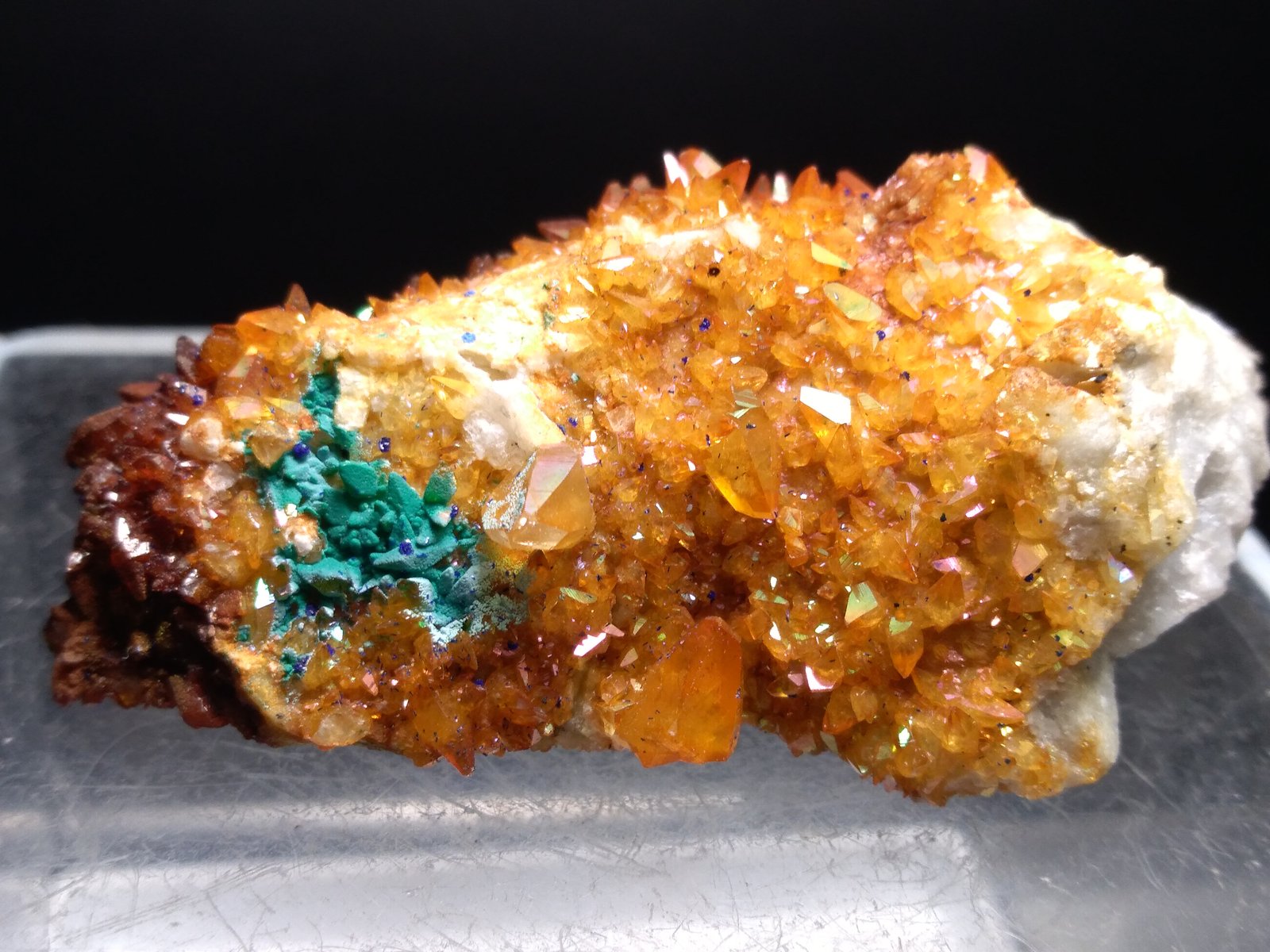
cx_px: 635
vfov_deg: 53.1
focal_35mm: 26
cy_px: 476
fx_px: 954
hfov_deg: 67.3
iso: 117
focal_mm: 3.54
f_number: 2
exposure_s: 1/120
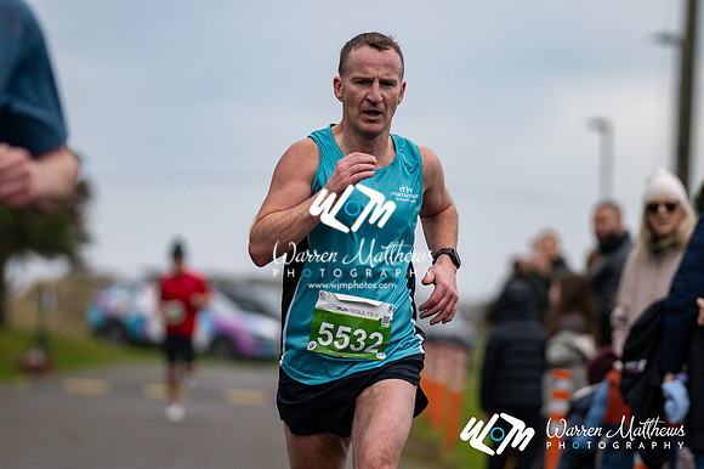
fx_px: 4984
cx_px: 352
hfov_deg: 8.1
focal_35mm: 255
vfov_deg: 5.4
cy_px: 234
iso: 280
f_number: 2.8
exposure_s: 1/1600
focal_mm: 170
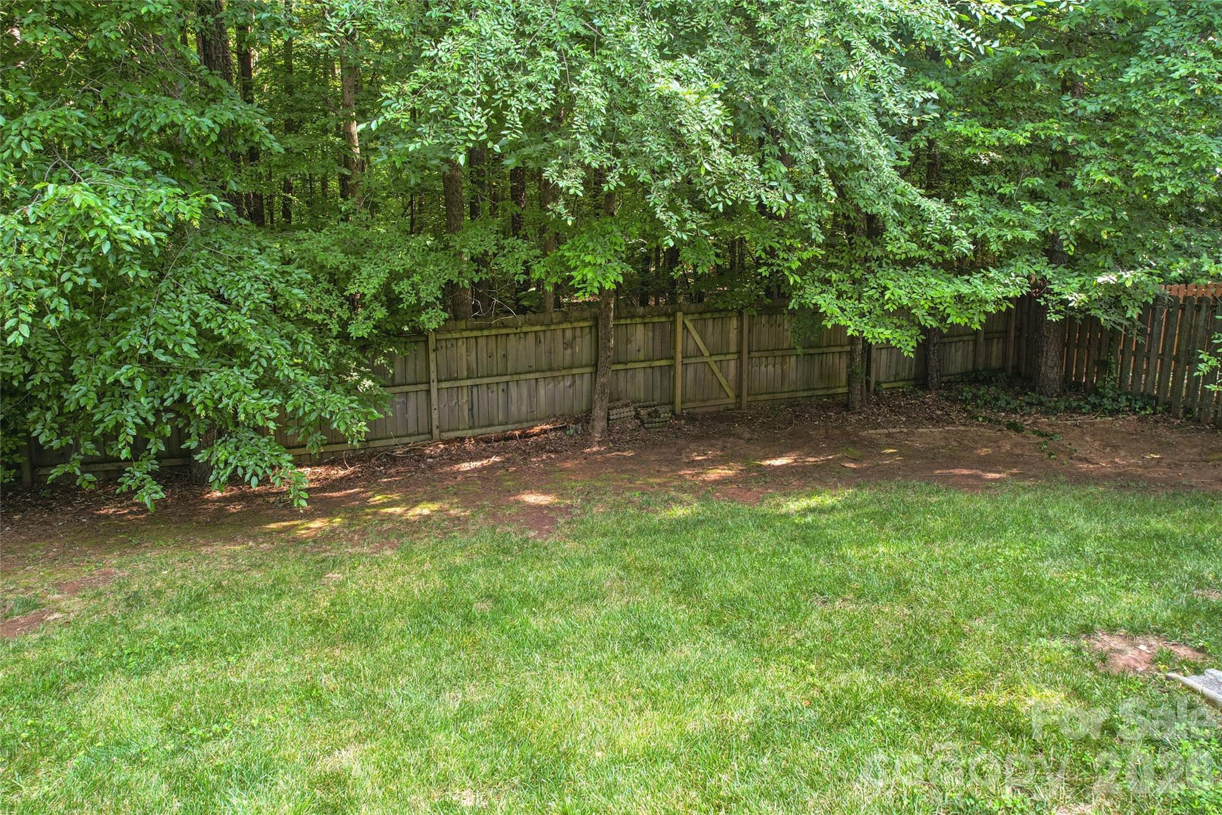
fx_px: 747
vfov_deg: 57.2
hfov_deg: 78.6
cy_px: 408
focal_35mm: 22
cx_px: 611
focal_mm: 8.4
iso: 160
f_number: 2.8
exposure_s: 1/15
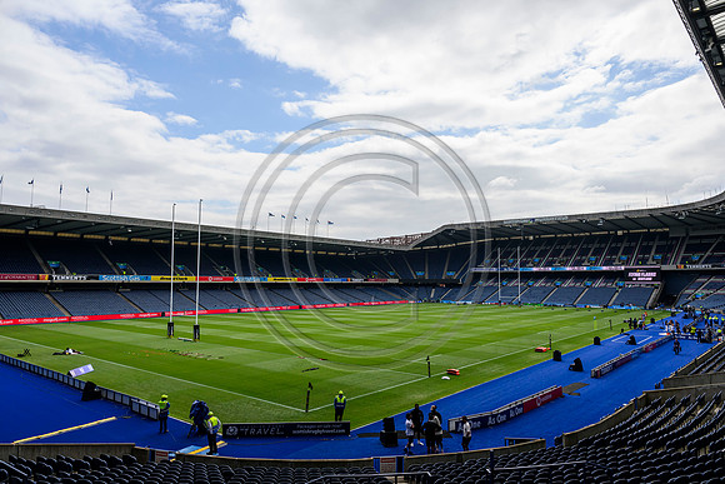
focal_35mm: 24
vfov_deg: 53.2
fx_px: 483
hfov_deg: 73.7
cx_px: 362
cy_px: 242
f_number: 8
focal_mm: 24
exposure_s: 1/1250
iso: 500
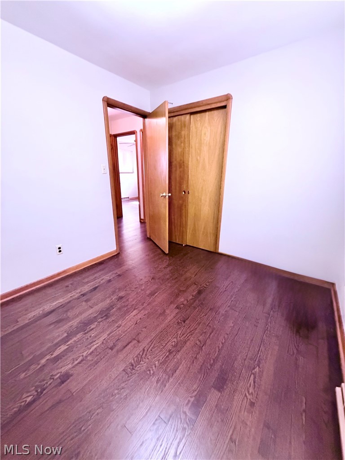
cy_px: 230
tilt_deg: -19.7
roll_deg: -0.6
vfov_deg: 102.1
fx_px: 186
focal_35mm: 14
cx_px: 172
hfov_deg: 85.7
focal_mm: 2.22
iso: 640
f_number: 2.2
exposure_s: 1/60
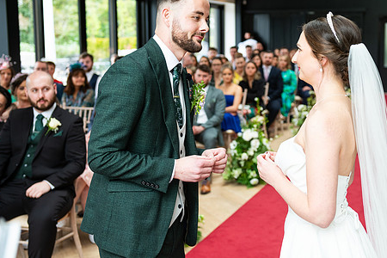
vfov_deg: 23.4
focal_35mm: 58
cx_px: 243
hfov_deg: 34.3
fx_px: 623
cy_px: 112
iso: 400
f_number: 3.5
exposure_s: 1/200
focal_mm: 45
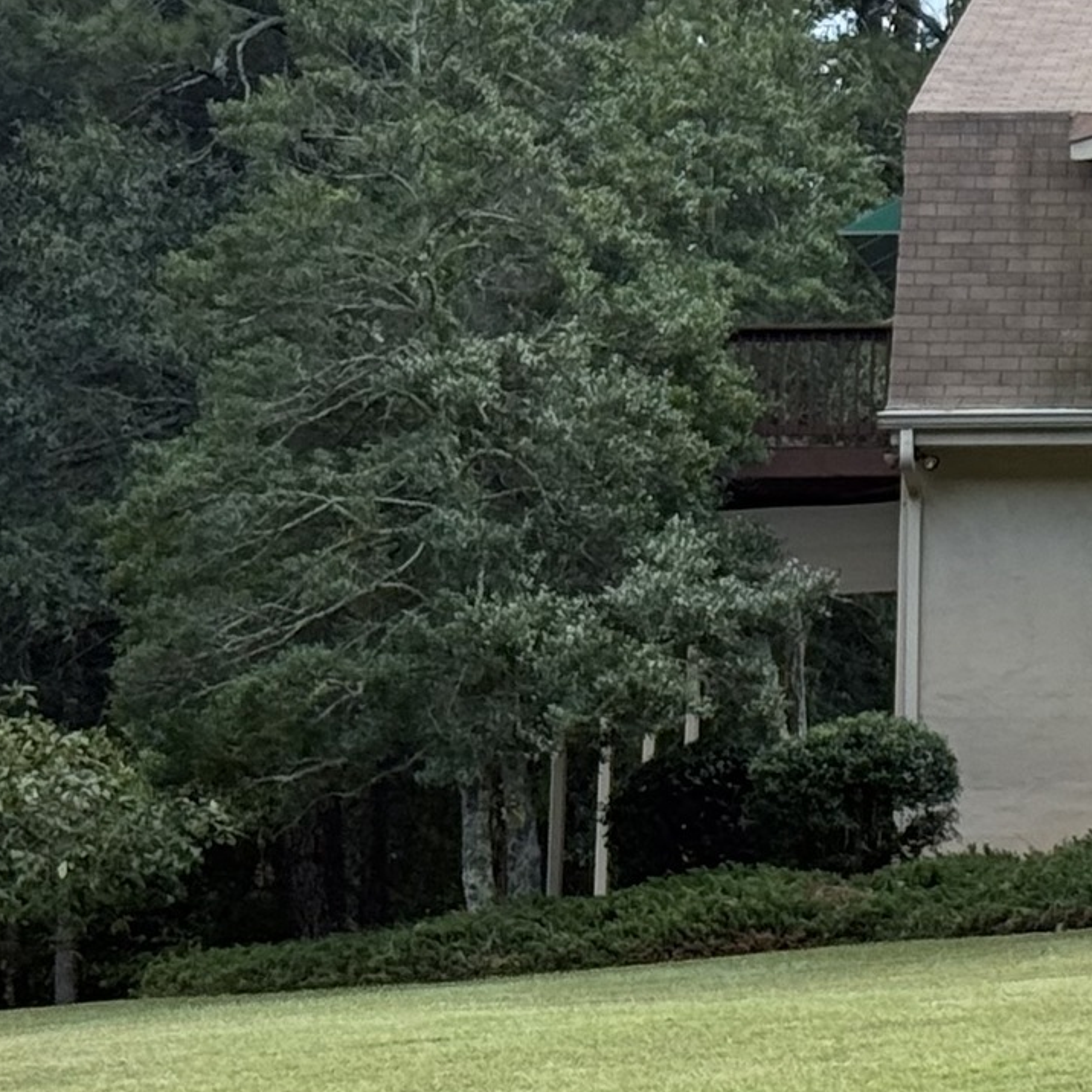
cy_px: 95
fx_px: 6496
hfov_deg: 9.2
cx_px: 1960
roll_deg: +0.5
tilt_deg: +10.7
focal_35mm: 182
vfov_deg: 9.6
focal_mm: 6.76
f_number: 1.78
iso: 100
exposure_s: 1/1133
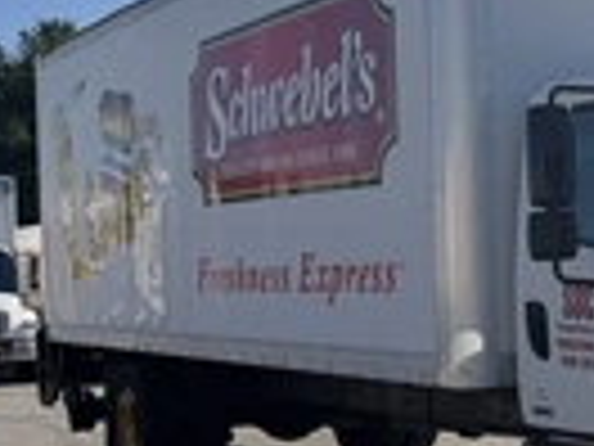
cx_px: 693
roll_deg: +0.9
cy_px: 306
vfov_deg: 20.1
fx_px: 1253
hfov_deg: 24.4
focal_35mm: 73
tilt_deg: +0.4
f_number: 1.78
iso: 80
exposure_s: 1/8130
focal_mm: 6.76
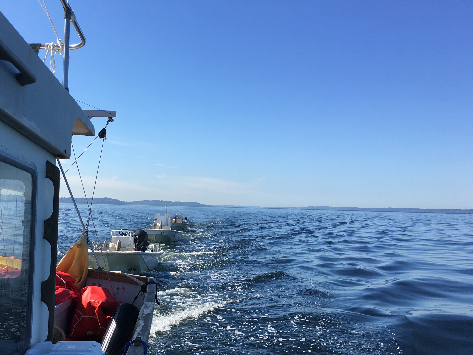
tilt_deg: +2.4
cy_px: 191
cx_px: 167
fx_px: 519
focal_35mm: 38
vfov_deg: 37.7
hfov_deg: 48.3
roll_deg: -4.6
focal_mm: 4.15
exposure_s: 1/1350
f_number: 2.2
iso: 25
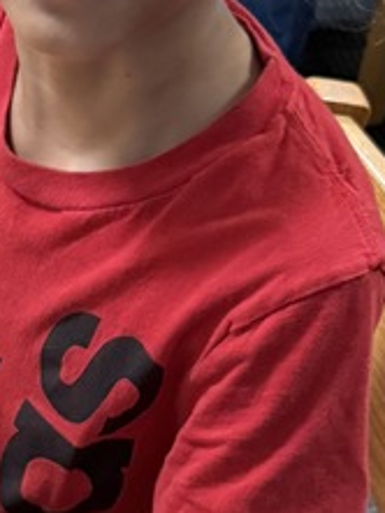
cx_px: -125
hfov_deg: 12.9
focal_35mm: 111
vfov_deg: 17.2
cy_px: 557
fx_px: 1644
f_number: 1.78
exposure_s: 1/40
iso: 640
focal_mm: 6.76
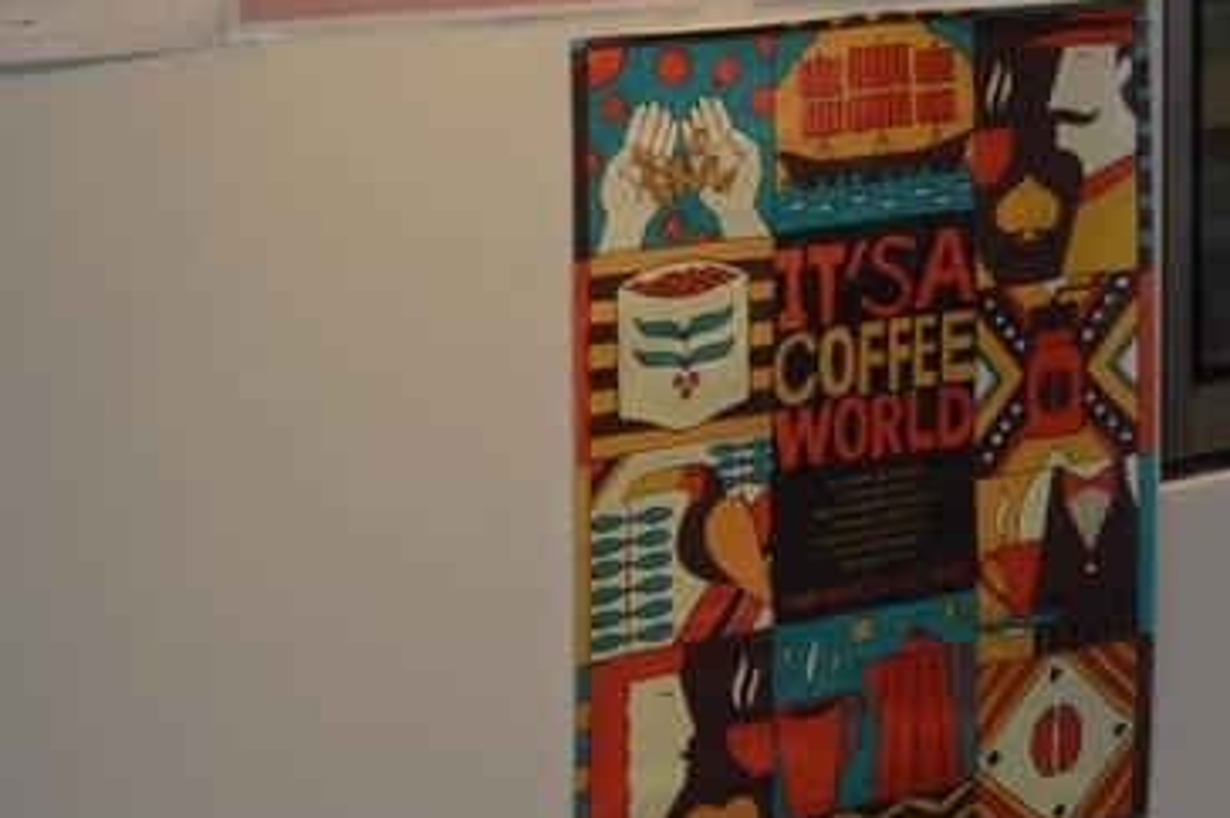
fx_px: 3038
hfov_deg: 21.4
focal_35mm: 89
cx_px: 1429
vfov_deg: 14.2
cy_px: -443
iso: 400
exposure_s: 1/125
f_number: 5.6
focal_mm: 18
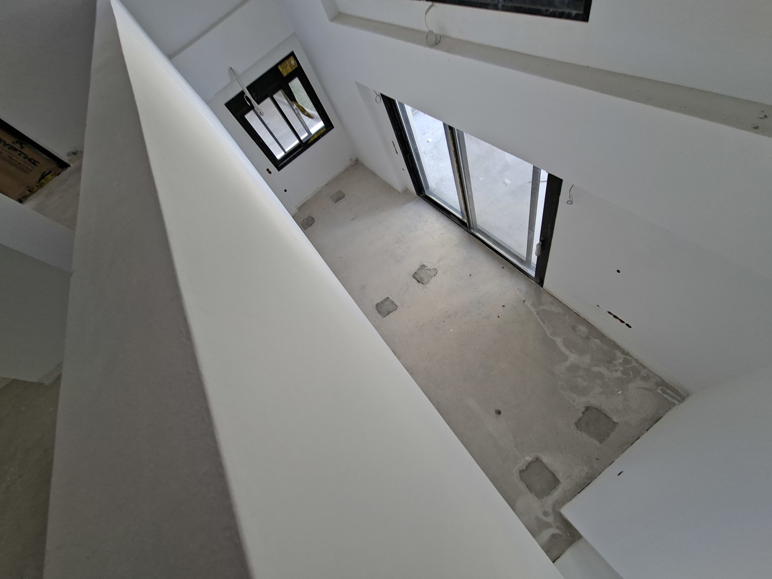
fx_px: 290
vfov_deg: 89.9
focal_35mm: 13
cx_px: 386
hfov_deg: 106.2
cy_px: 290
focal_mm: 1.74
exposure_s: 1/60
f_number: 2.2
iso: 40
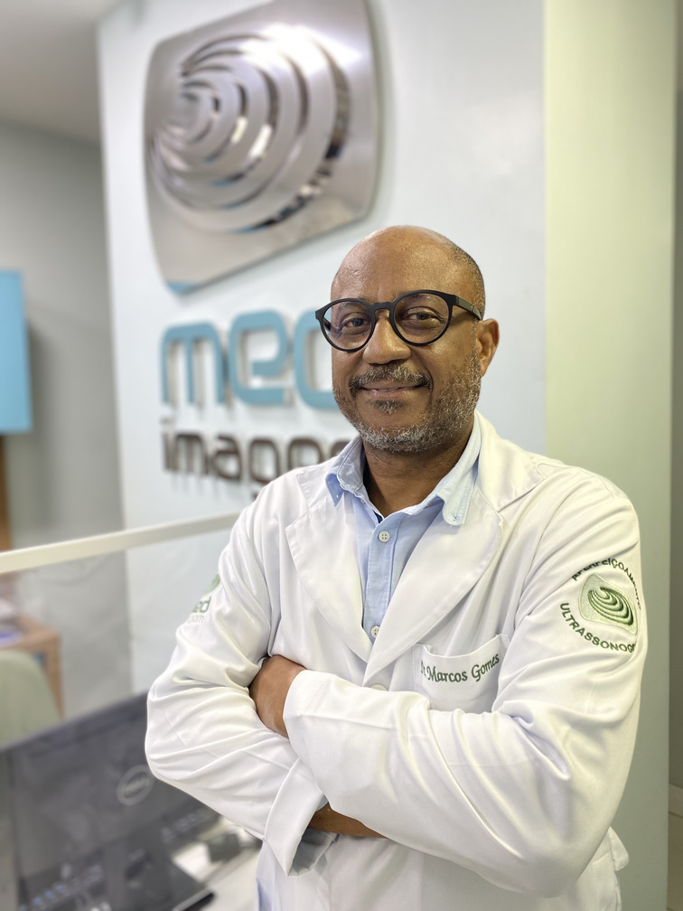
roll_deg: +2.4
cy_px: 456
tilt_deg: -4.9
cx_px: 342
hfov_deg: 53.1
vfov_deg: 67.3
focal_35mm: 26
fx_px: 684
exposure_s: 1/60
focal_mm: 4.25
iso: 80
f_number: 1.8
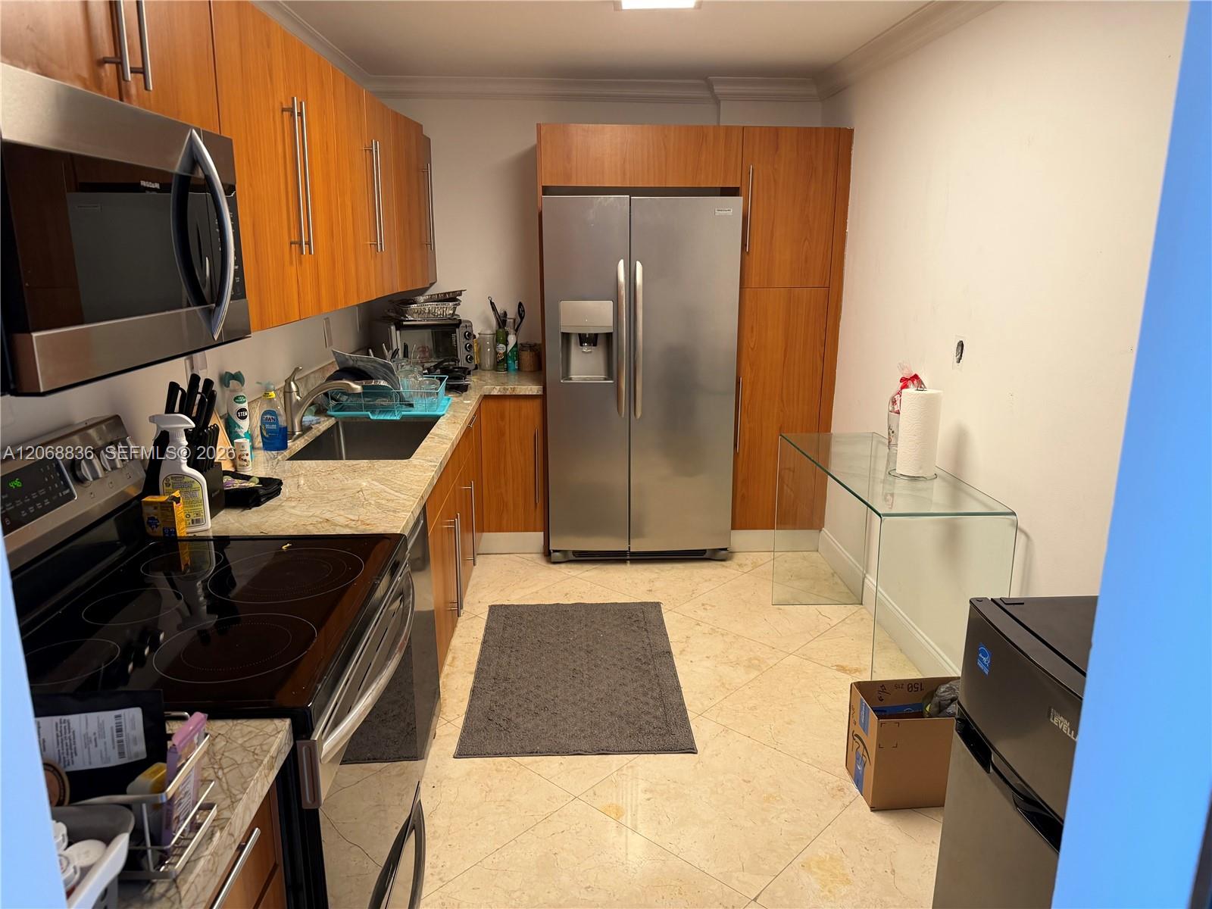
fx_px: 840
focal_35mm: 24
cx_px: 606
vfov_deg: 56.8
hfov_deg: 71.6
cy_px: 454
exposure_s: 1/100
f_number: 1.78
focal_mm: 6.76
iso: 200
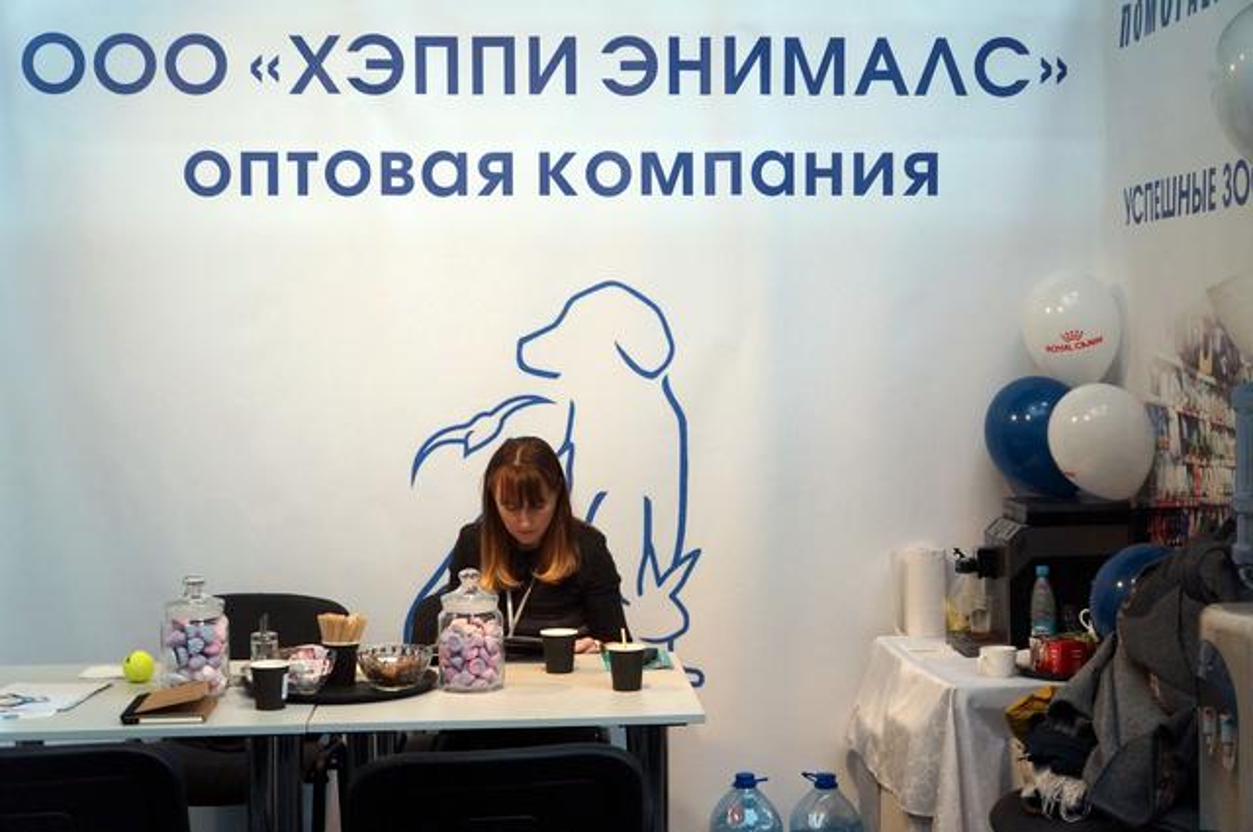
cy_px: 416
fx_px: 1877
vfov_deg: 25.0
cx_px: 626
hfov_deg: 36.9
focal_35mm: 54
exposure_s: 1/160
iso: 1600
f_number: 4.5
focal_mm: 36
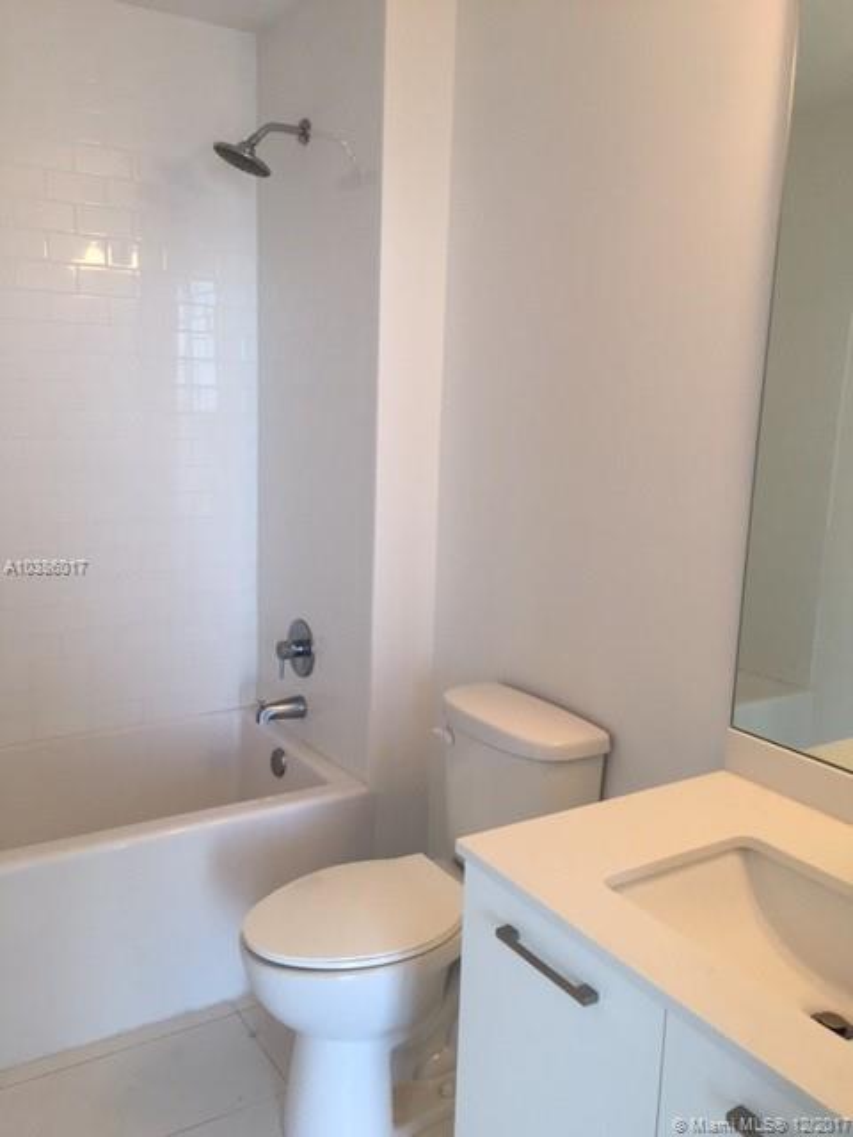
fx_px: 953
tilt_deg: -10.4
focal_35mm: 29
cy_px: 568
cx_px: 426
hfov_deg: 48.2
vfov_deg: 61.7
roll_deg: -2.3
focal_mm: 4.15
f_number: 2.2
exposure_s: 1/30
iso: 32
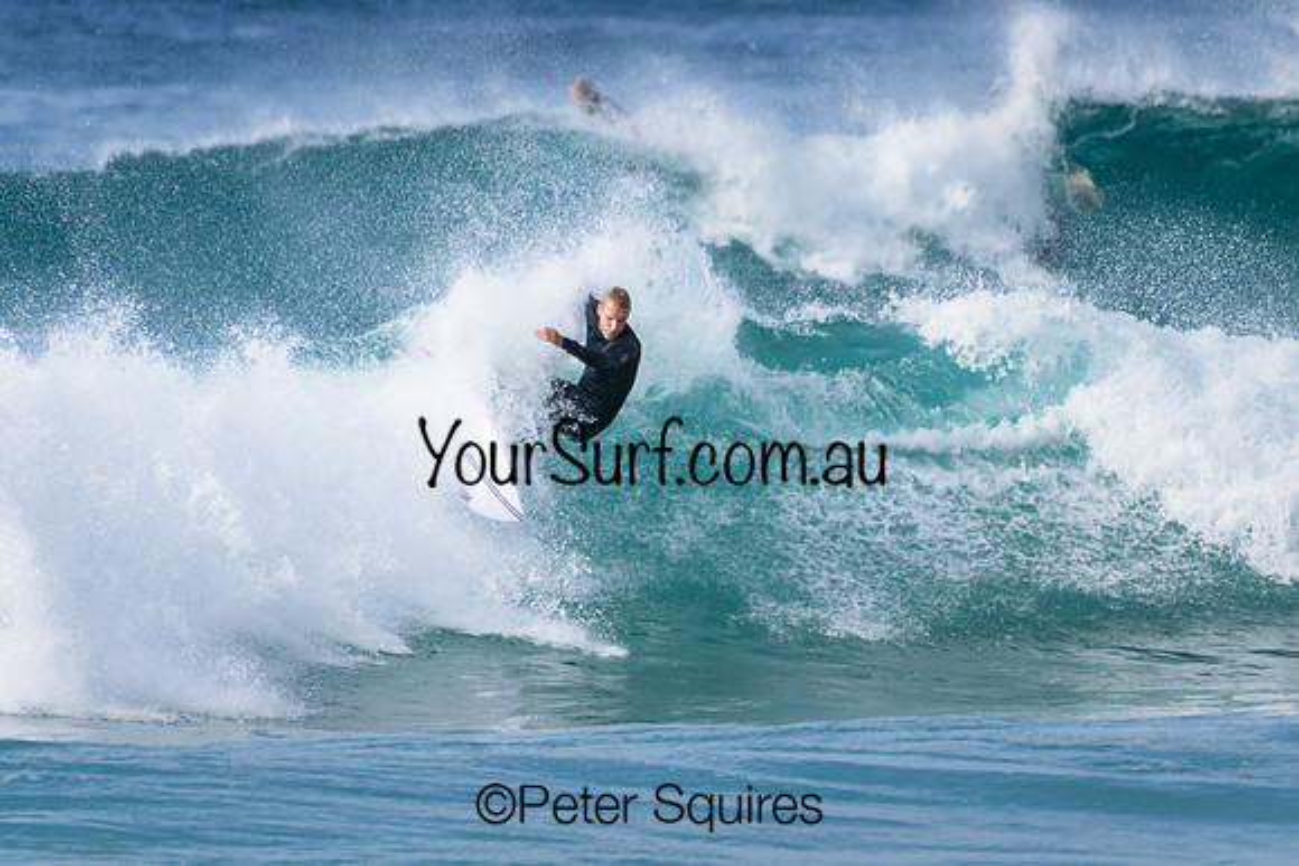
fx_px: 36090
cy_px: 433
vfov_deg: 1.4
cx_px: 650
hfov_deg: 2.1
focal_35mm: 1000
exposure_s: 1/2000
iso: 900
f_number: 11
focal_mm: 1000
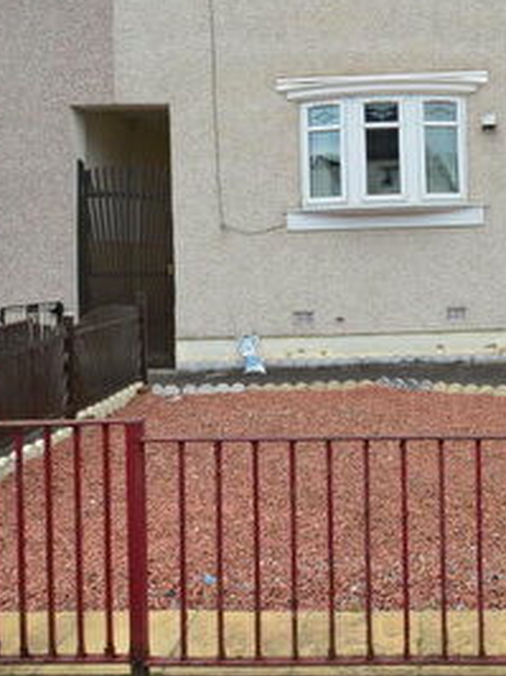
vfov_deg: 48.1
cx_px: 404
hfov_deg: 36.4
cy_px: 219
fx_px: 742
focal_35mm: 38
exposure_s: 1/200
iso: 200
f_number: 7.1
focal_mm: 10
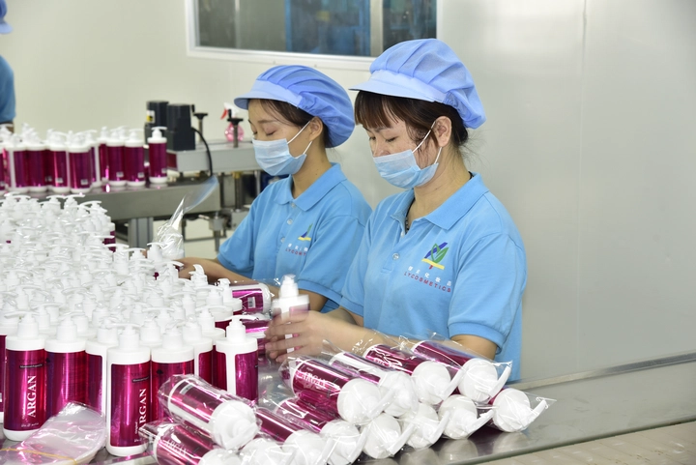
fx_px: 1451
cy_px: 232
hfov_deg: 27.0
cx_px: 348
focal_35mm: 75
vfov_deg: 18.2
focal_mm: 75
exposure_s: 1/20
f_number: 7.1
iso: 1000
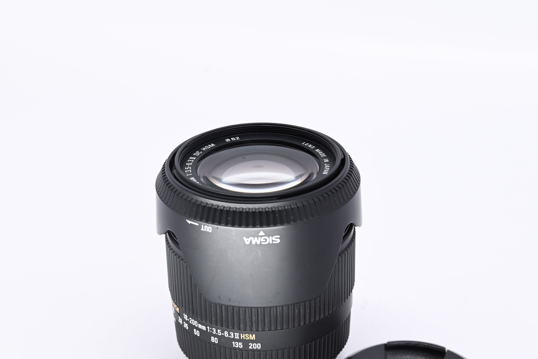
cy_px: 180
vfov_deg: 16.9
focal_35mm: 81
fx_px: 1210
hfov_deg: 25.1
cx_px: 269
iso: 500
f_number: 9
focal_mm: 54
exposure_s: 1/160
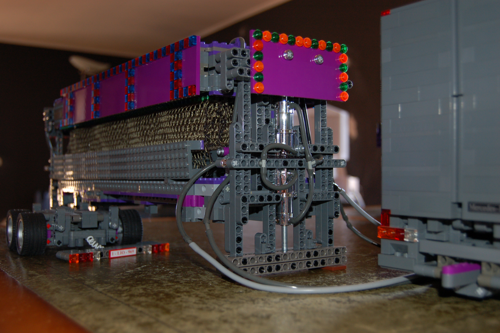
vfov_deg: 31.8
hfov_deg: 46.4
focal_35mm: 42
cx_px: 250
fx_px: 583
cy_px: 166
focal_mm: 28
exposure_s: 1/60
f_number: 4.2
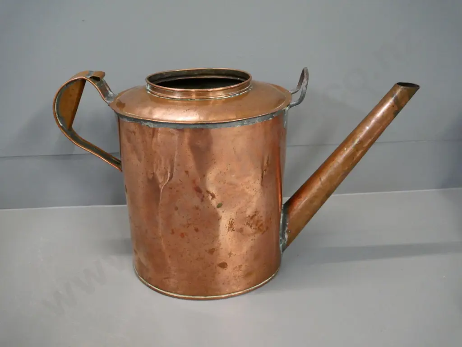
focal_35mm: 34
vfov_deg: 41.8
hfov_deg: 54.0
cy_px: 174
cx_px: 231
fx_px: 454
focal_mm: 17
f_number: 5.6
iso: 3200
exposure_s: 1/80
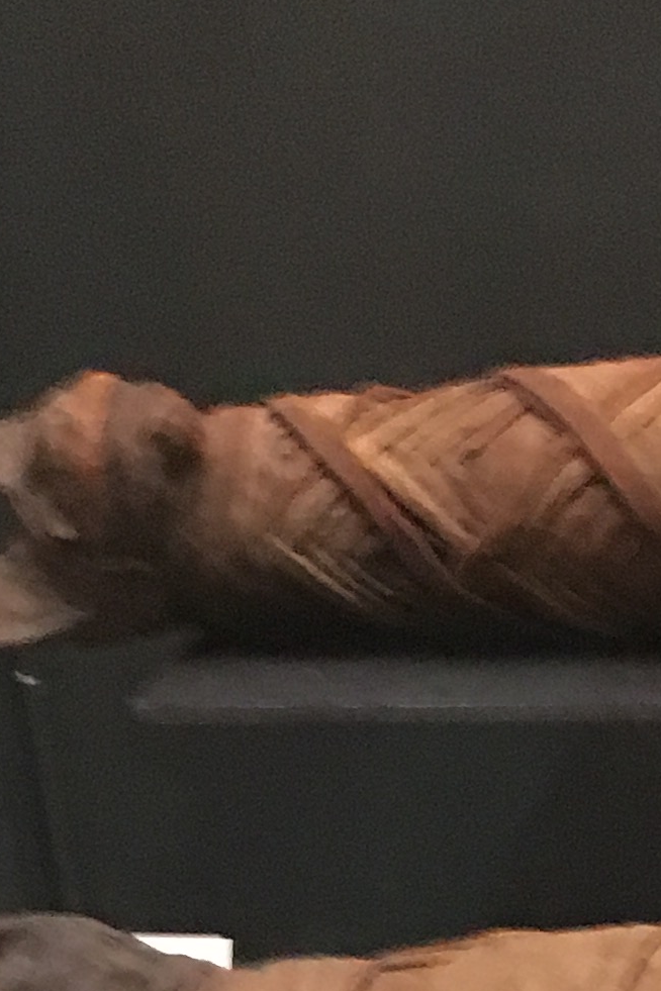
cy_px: 1498
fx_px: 3415
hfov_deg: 11.0
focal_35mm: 124
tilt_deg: -31.6
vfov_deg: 15.2
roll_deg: +2.4
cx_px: 657
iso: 320
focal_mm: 4.15
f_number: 2.2
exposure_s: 1/17
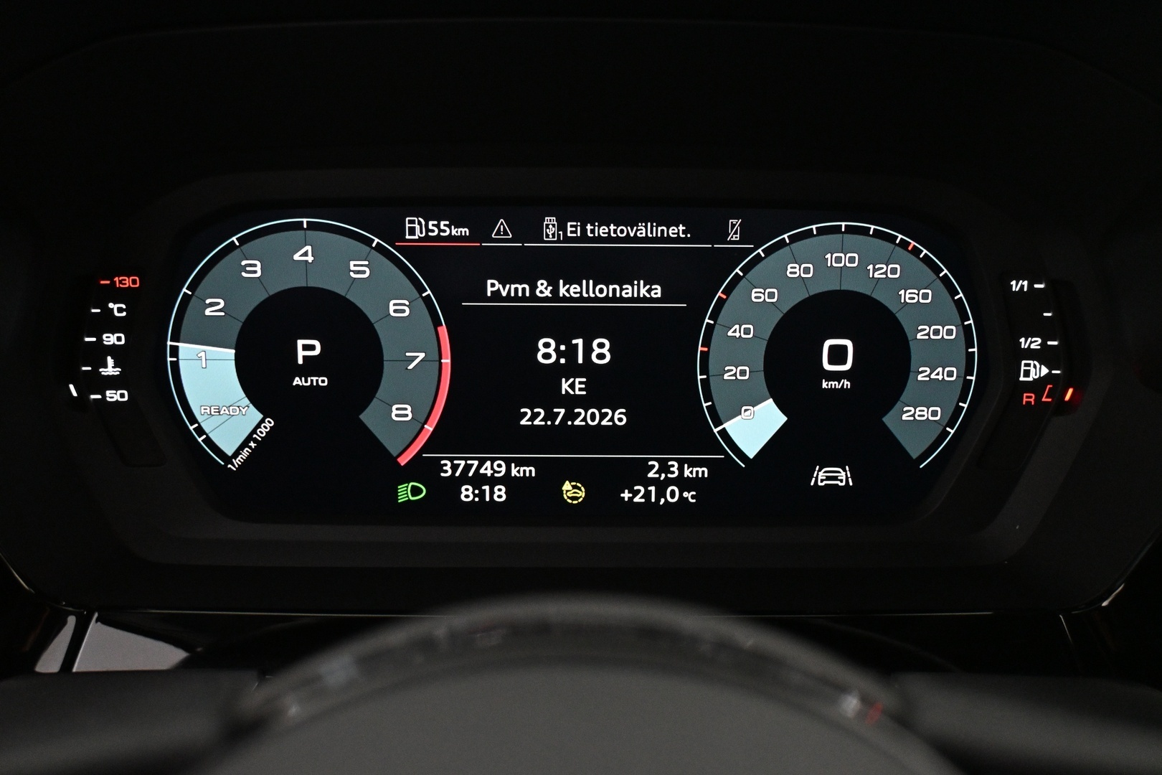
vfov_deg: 36.2
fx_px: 1186
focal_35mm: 37
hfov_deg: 52.2
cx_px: 581
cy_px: 388
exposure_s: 1/40
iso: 4000
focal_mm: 24.5
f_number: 4.2
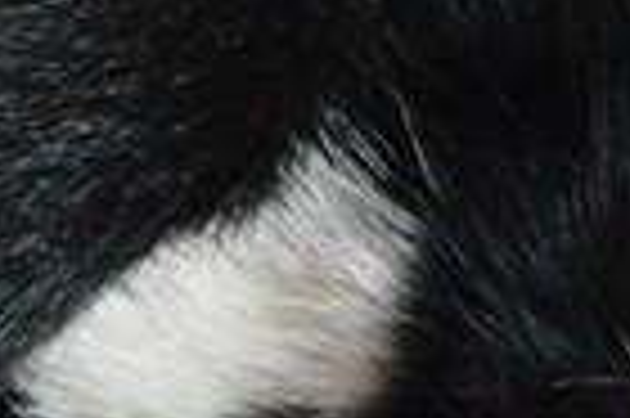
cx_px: 1246
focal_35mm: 359
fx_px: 6275
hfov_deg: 5.6
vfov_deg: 3.8
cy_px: 61
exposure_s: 1/10
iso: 6400
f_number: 5.3
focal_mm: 48
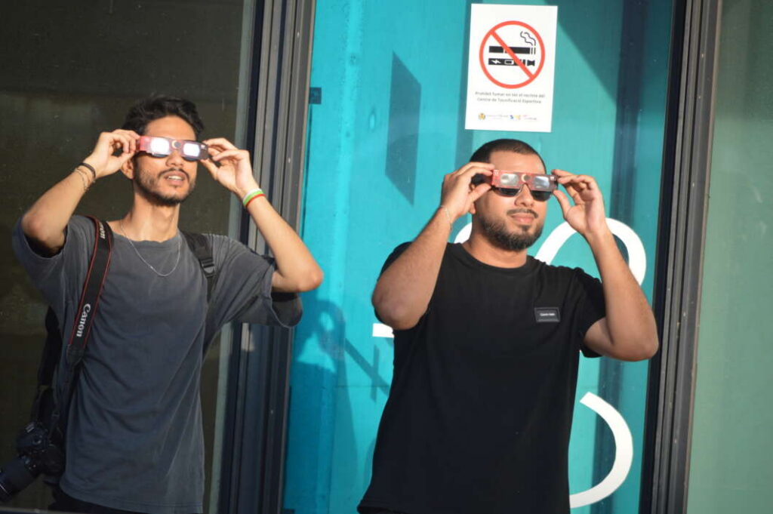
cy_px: 257
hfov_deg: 8.3
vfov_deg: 5.5
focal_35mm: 248
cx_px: 386
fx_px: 5310
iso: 400
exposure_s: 1/500
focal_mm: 165
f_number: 5.6
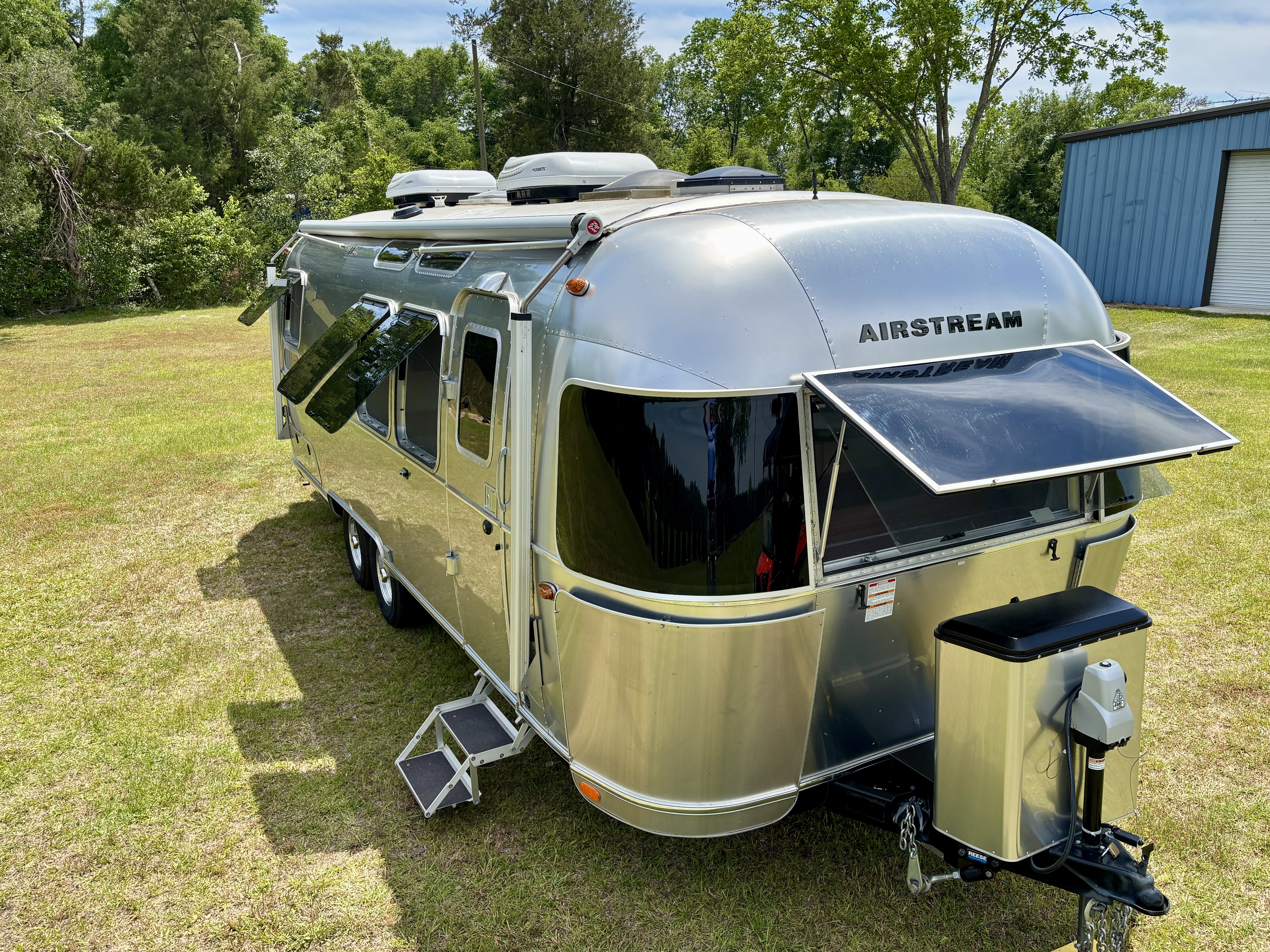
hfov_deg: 67.3
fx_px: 954
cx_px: 635
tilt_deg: -15.5
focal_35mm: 26
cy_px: 476
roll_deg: -0.7
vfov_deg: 53.1
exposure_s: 1/2151
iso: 50
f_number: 1.6
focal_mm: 5.96
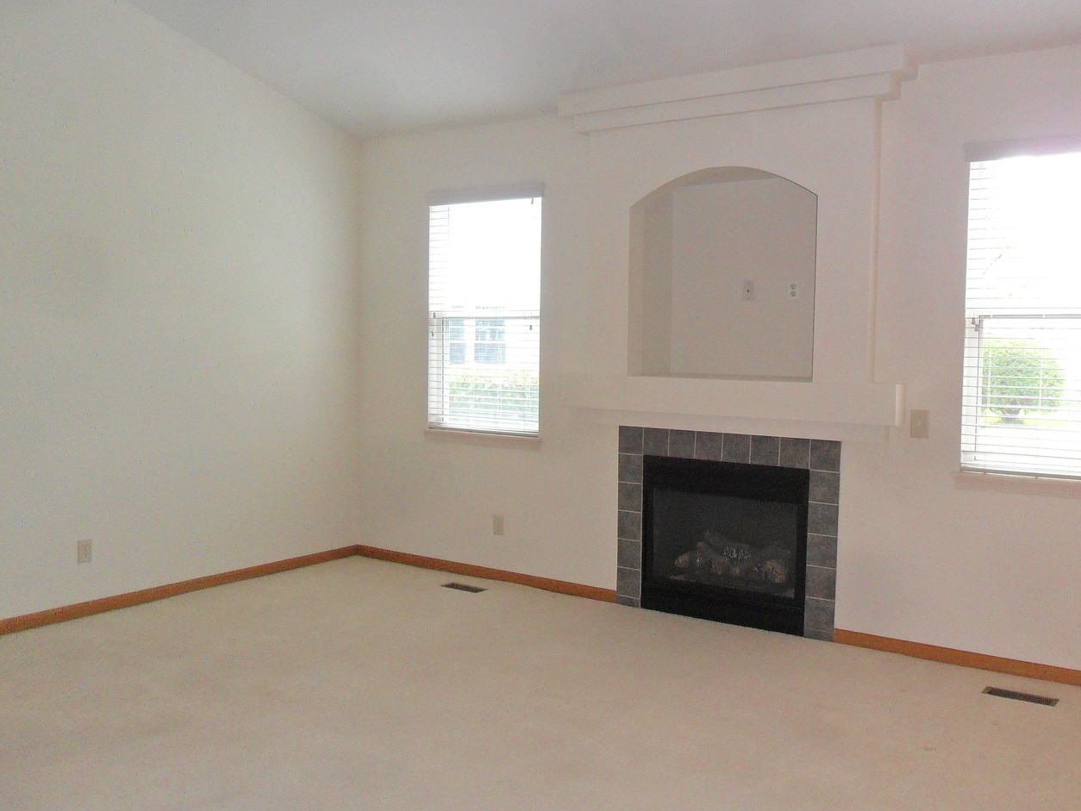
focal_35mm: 31
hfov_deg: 58.3
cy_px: 404
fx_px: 968
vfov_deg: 45.5
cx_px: 578
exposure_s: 1/30
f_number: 3.5
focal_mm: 4.9
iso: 160
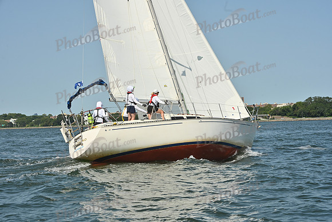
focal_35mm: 80
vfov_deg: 17.1
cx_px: 166
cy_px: 111
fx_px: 738
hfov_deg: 25.4
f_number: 11
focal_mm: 80
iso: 320
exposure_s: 1/1250
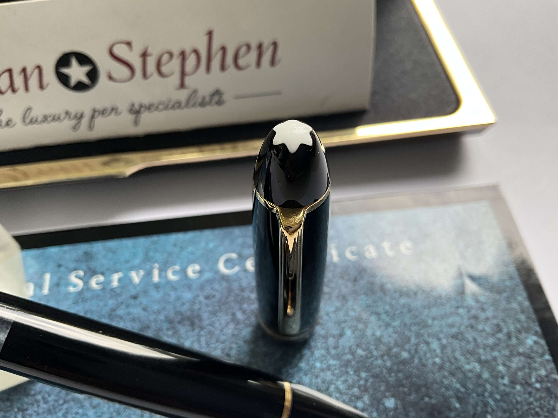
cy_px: 209
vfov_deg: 48.2
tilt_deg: -57.3
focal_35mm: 29
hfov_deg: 61.7
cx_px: 279
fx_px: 467
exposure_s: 1/122
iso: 32
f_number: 1.8
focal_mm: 3
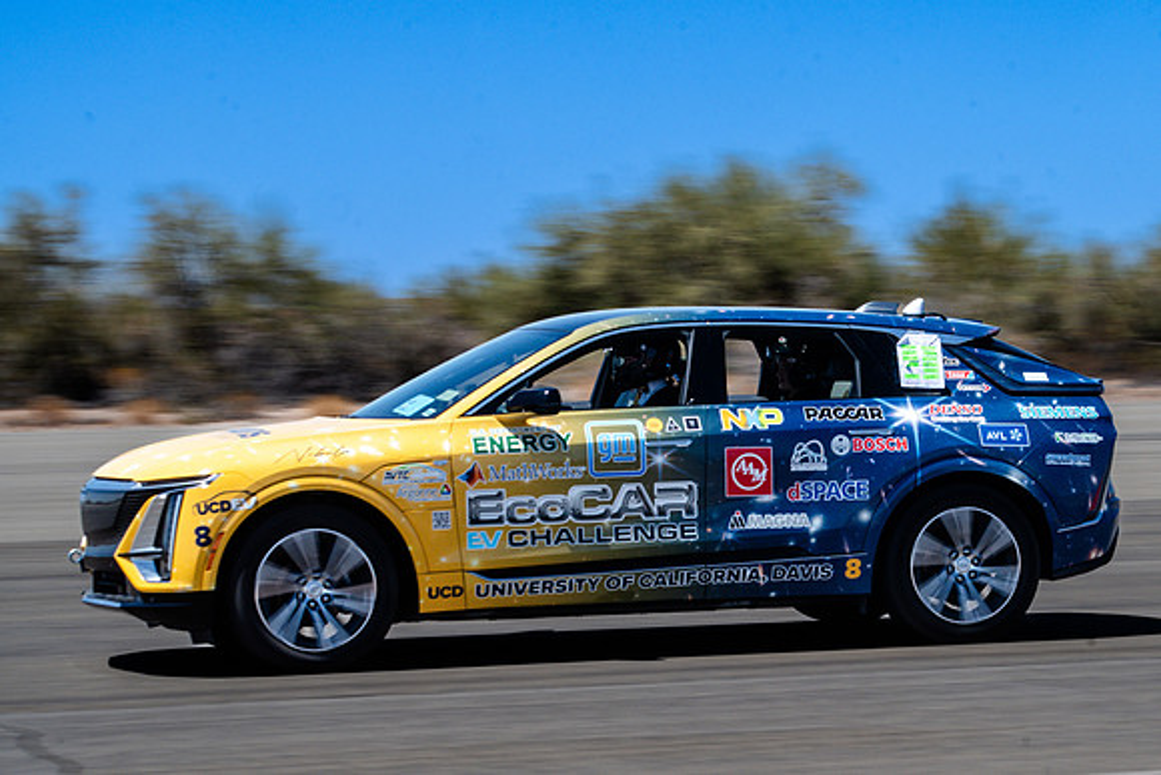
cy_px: 551
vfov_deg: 10.6
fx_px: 4176
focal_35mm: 129
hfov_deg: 15.8
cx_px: 826
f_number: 16
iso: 320
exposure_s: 1/250
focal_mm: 91
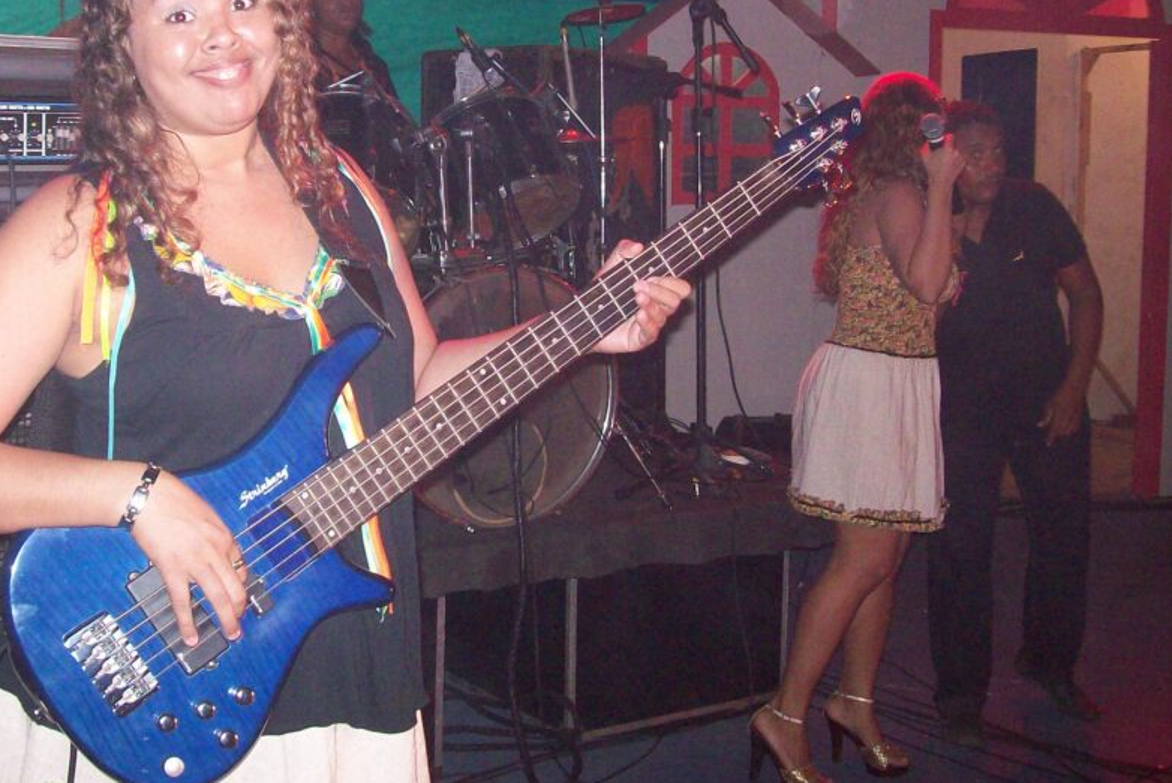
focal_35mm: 49
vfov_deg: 27.4
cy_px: 261
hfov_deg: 40.0
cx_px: 424
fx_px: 1596
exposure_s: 1/64
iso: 200
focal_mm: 6
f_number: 2.7
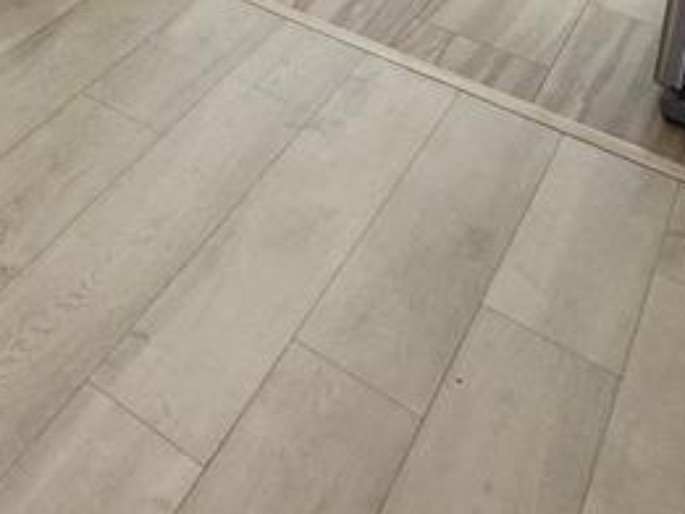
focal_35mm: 51
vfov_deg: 20.1
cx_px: -136
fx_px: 1010
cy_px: -425
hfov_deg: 31.4
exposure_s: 1/60
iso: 200
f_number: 2.2
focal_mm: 1.74
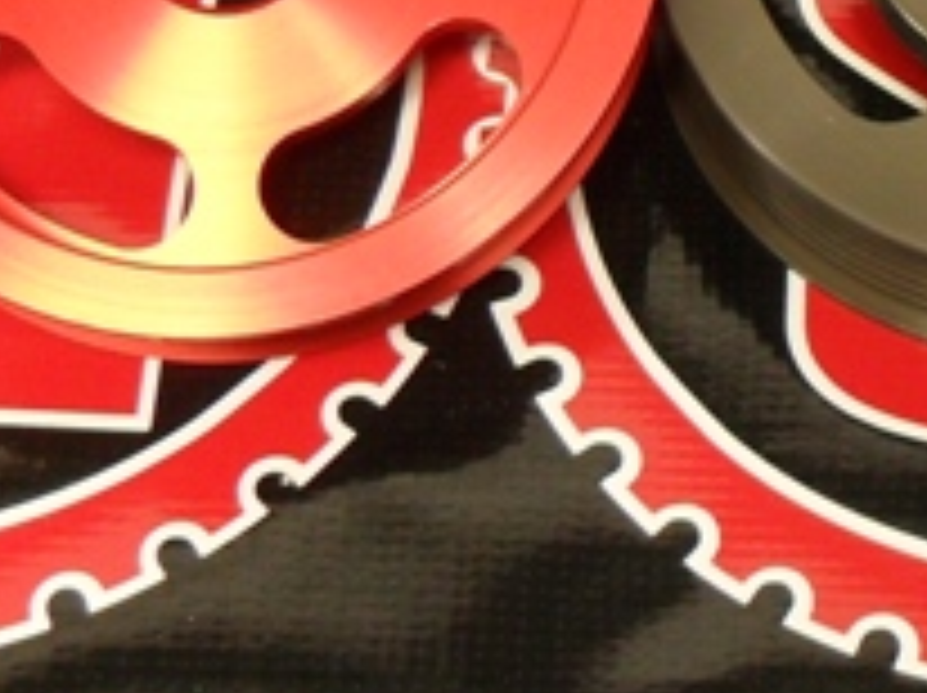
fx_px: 2916
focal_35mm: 109
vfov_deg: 13.3
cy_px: -32
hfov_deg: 17.4
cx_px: 1044
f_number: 2.8
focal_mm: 6.2
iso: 200
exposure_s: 1/10
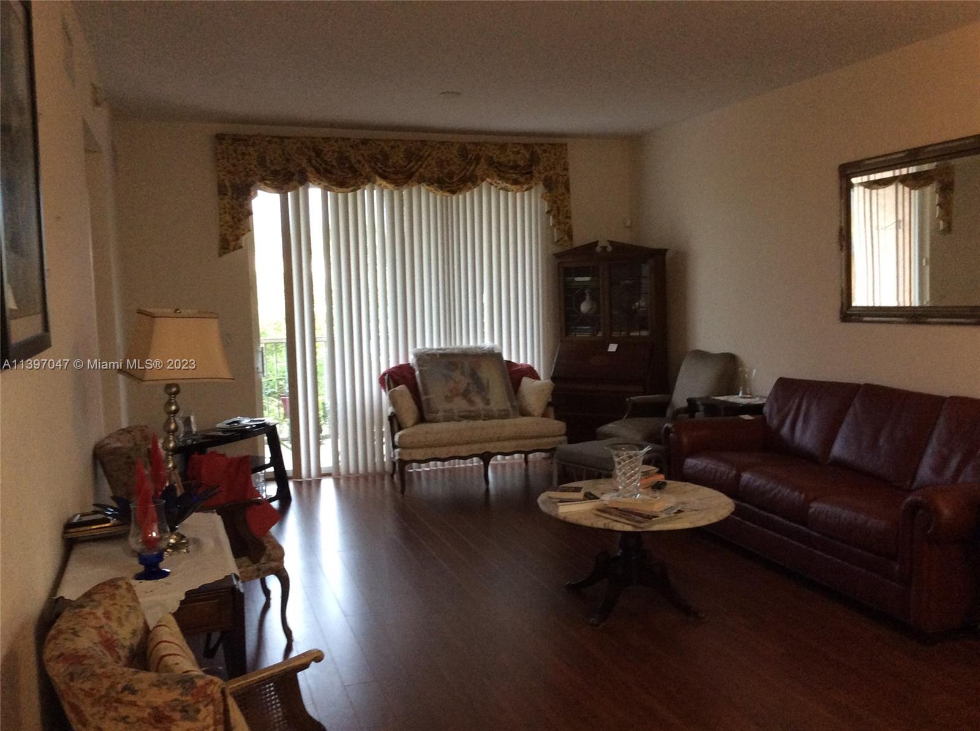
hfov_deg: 56.9
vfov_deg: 44.0
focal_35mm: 32
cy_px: 366
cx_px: 490
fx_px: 904
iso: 200
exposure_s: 1/24
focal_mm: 3.3
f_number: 2.4
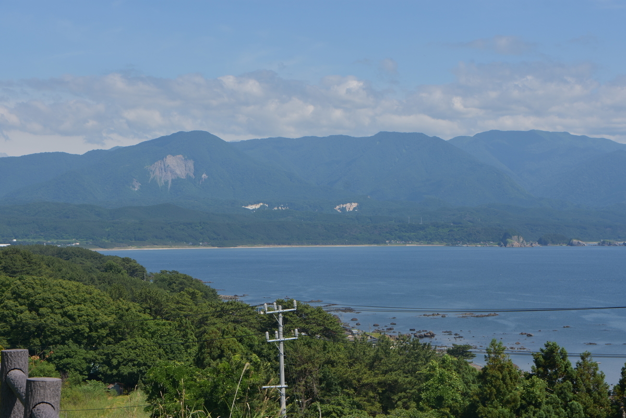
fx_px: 1305
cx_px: 313
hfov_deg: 27.0
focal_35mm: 75
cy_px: 209
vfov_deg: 18.2
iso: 100
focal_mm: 50
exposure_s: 1/250
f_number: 8
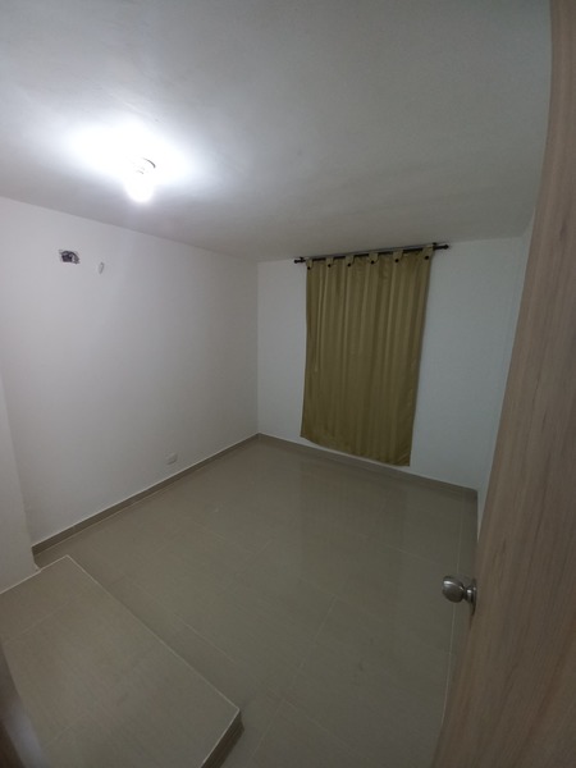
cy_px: 384
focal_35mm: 13
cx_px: 288
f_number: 2.2
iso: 100
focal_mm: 1.42
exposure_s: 1/30
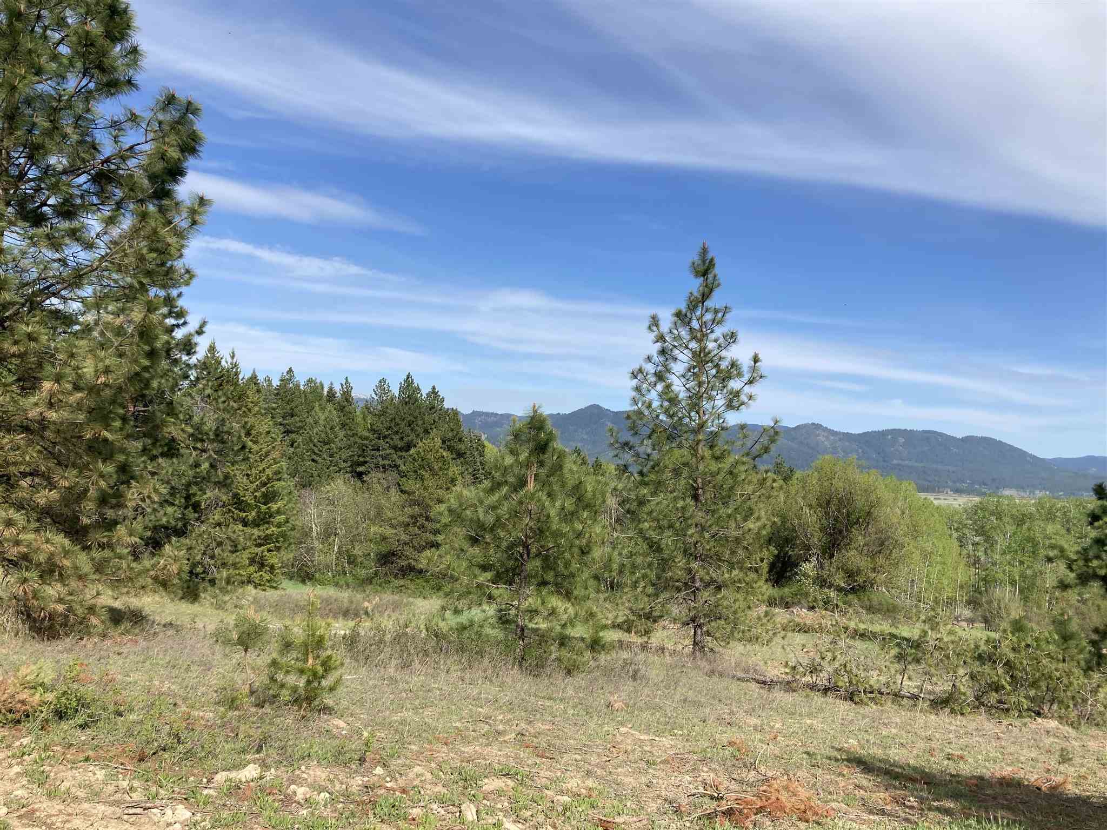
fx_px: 895
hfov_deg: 63.4
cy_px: 415
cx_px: 554
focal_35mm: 28
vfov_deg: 49.7
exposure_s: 1/2183
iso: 20
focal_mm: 3.99
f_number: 1.8
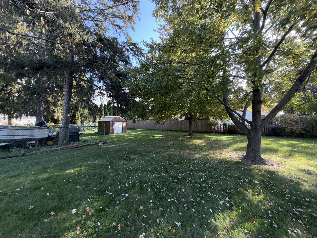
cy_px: 119
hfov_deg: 102.1
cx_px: 158
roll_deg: -0.7
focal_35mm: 14
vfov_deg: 85.7
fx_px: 128
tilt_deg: +1.4
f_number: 2.2
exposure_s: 1/161
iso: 16
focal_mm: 2.22
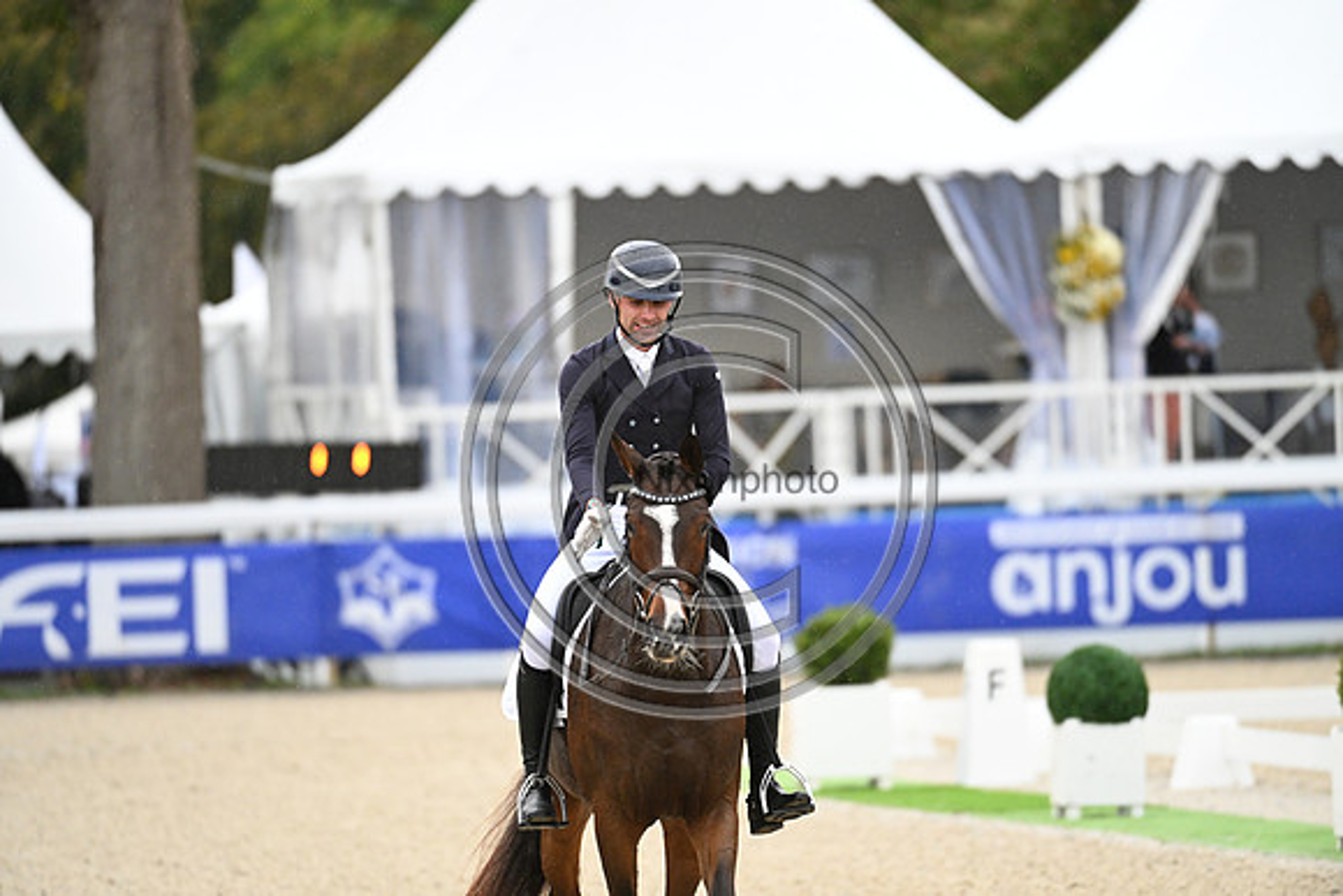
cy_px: 448
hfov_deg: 5.2
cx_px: 672
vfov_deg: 3.4
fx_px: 14925
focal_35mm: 400
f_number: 4.5
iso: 3600
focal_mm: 400
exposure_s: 1/1250
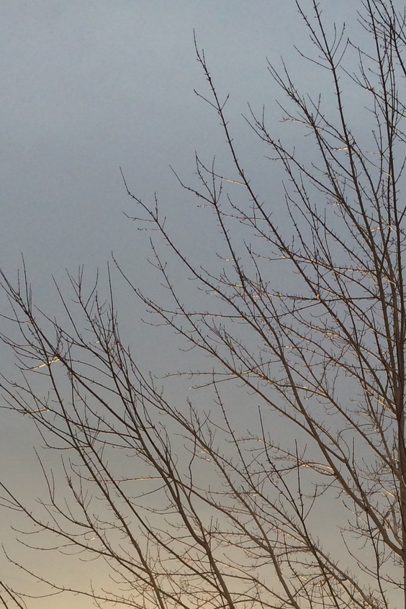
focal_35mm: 73
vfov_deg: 24.9
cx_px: 327
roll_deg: -0.8
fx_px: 1235
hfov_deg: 18.5
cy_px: 736
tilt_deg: +3.9
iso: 32
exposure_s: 1/662
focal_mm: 4.15
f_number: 2.2
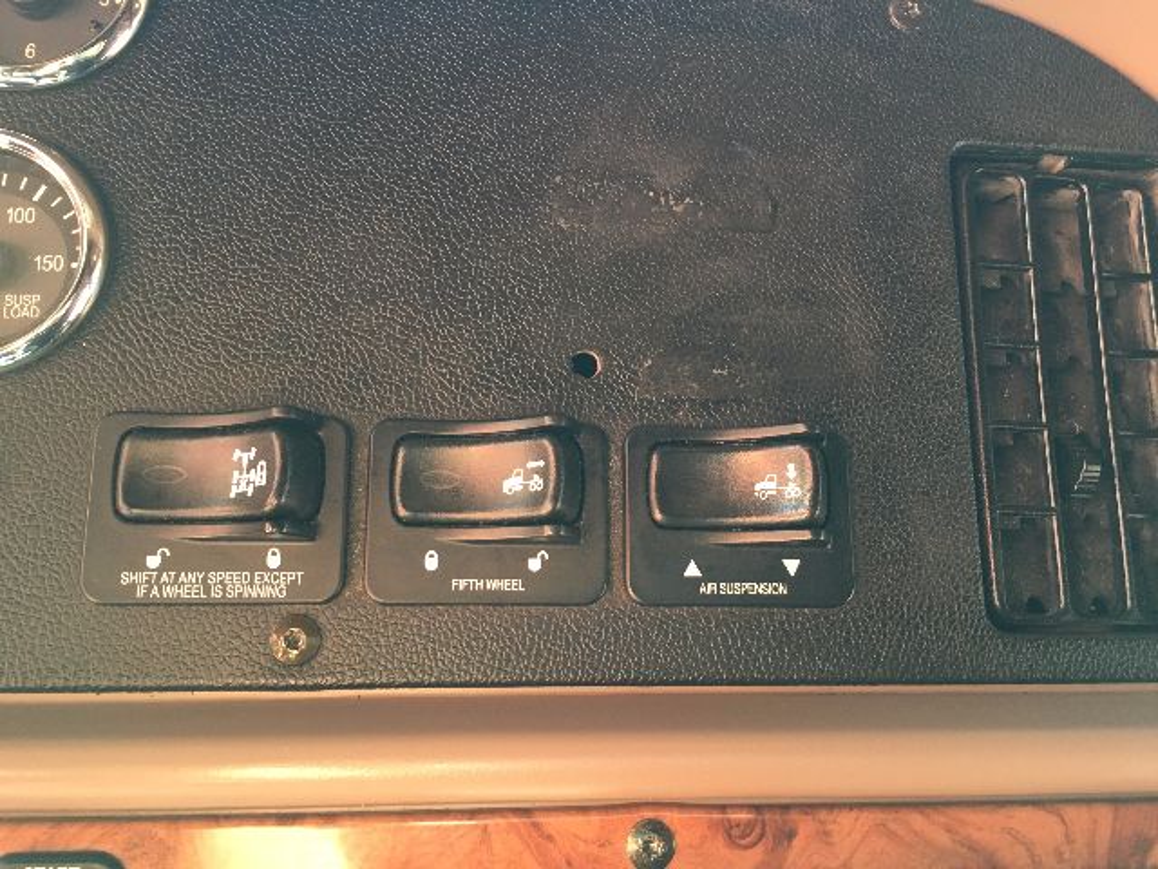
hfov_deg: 61.7
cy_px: 434
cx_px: 579
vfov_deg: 48.2
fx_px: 970
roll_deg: -6.6
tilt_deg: -17.9
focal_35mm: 29
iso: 100
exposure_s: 1/30
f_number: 2.2
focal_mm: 4.15
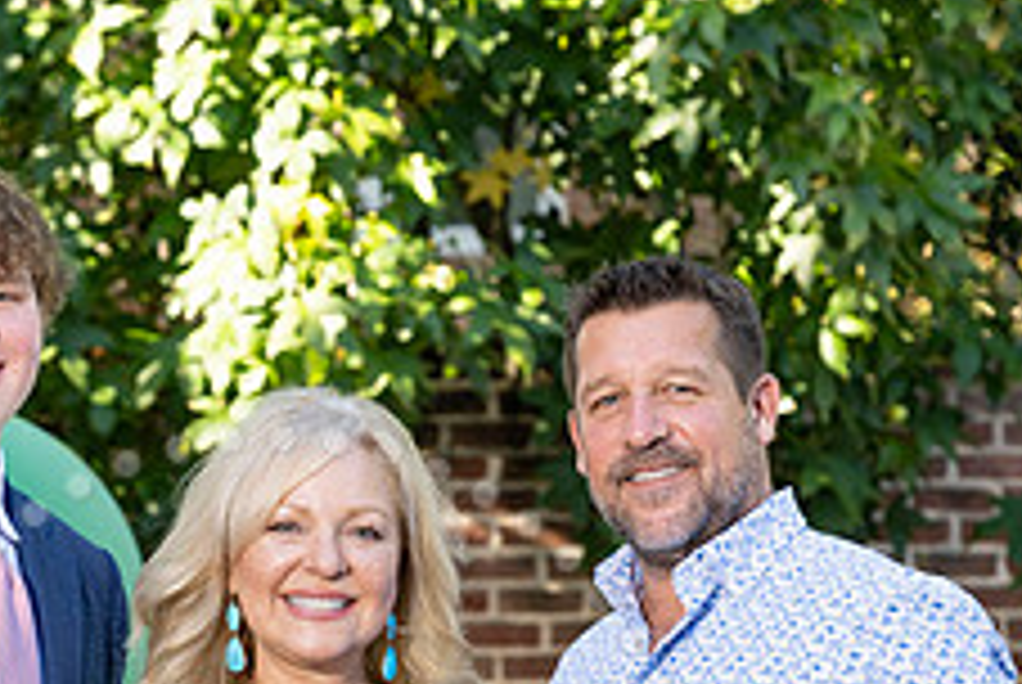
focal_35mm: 235
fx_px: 6680
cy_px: 848
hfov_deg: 8.7
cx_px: 275
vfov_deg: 5.8
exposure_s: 1/200
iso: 400
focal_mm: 92
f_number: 5.6
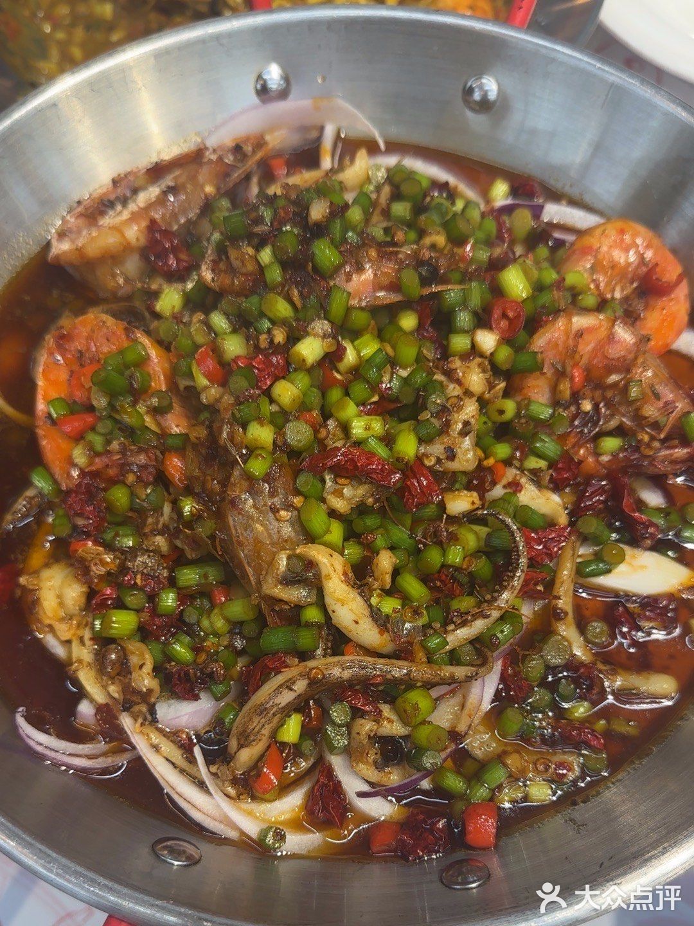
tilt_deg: -68.9
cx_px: 347
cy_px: 463
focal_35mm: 55
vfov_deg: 34.9
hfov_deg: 26.6
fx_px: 1470
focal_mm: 6.86
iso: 80
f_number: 1.78
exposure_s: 1/156
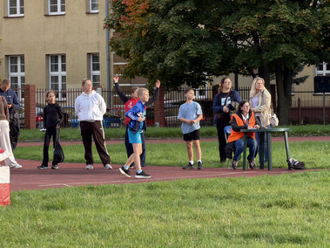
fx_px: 1906
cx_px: 165
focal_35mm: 200
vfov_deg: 7.4
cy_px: 124
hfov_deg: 9.9
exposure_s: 1/147
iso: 40
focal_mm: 16.89
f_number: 2.8
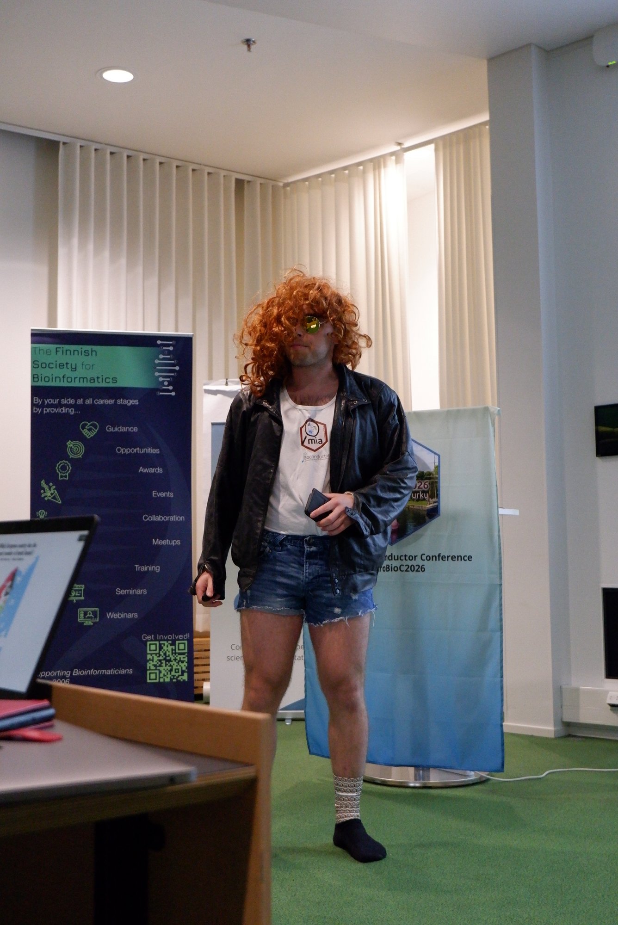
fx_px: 1131
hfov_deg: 30.6
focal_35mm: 44
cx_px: 309
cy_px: 462
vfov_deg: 44.5
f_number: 4.5
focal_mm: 29.6
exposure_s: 1/180
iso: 5000
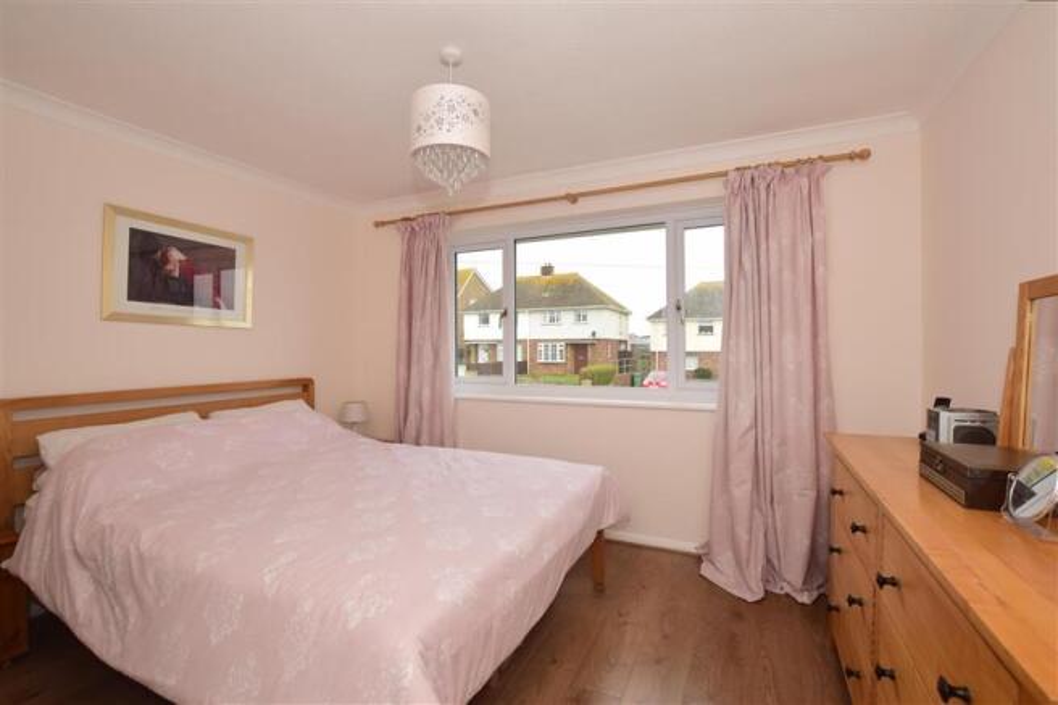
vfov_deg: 77.3
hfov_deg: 100.4
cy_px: 352
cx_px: 529
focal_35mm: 15
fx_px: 441
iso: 400
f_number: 7.1
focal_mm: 10
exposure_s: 1/160
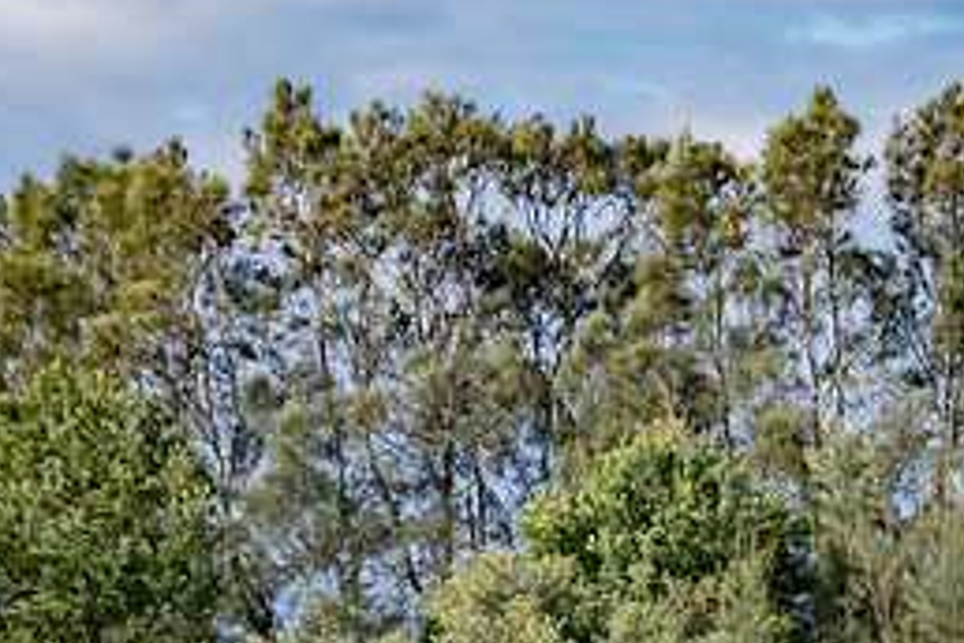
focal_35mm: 340
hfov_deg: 6.1
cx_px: 404
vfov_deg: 4.0
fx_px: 9104
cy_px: 679
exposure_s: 1/3200
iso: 800
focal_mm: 100
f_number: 6.3
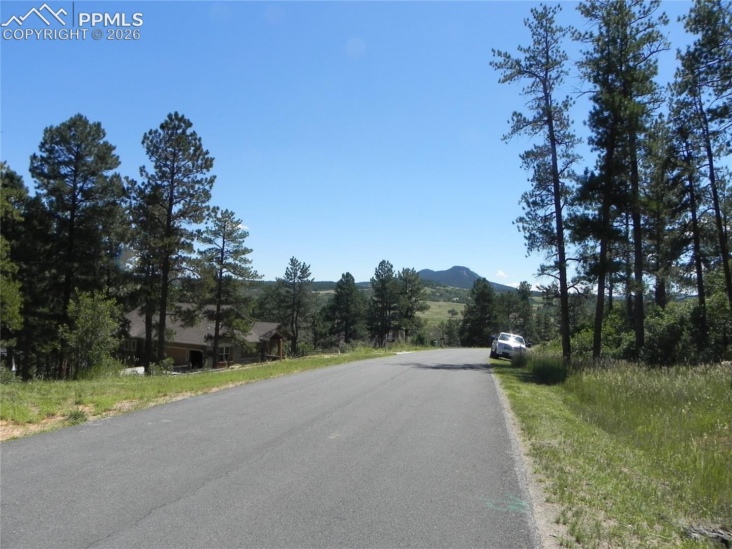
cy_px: 274
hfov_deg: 67.3
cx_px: 366
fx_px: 550
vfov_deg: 53.1
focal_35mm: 26
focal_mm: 4.6
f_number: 7.1
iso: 160
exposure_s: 1/443
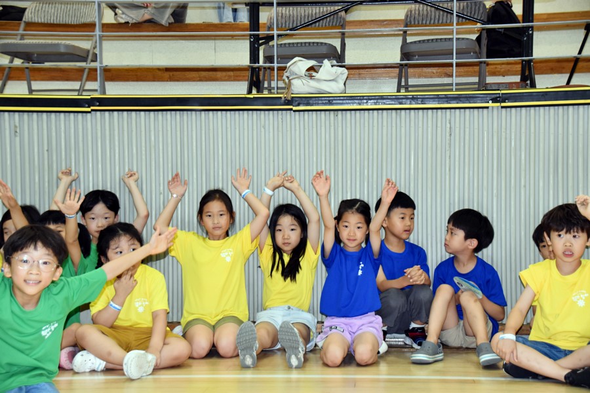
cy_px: 196
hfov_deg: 29.2
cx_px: 295
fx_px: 1131
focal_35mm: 69
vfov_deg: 19.7
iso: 800
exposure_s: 1/100
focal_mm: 46
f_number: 4.8
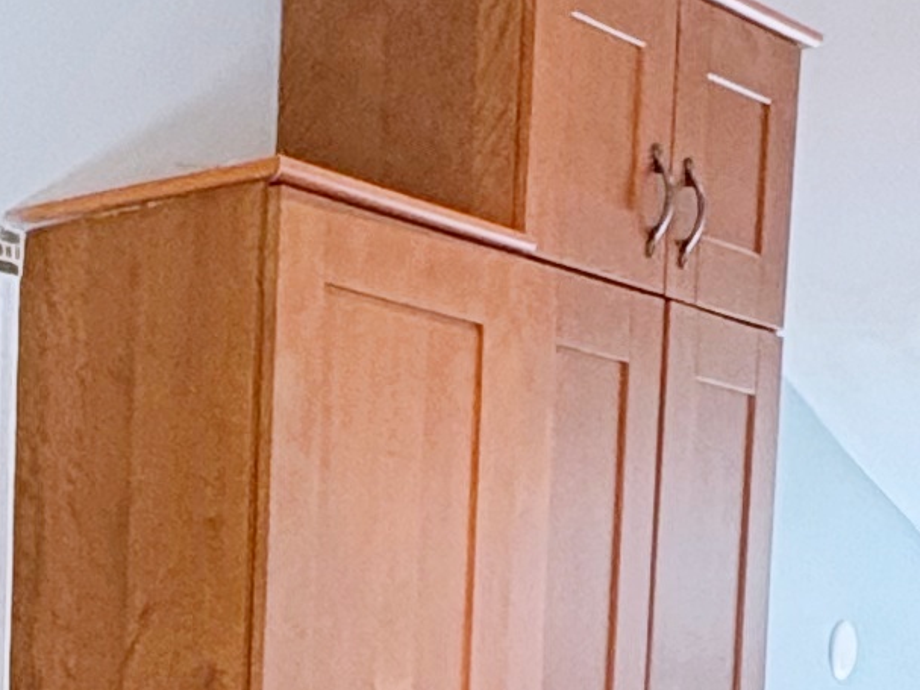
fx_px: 2471
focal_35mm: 93
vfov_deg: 14.8
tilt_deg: -5.7
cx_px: -487
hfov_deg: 18.5
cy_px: 1028
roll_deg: -0.7
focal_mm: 2.22
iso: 400
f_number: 2.2
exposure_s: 1/60
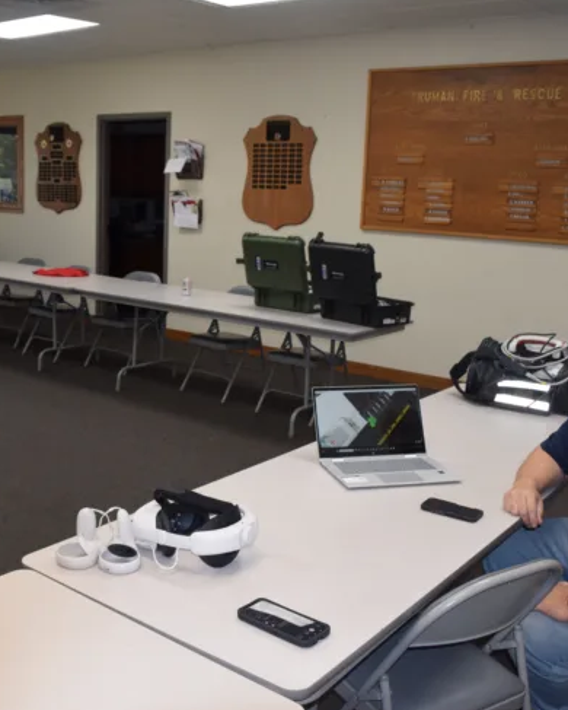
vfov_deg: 46.8
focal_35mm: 39
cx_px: 184
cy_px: 350
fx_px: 819
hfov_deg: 37.8
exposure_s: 1/125
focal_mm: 18
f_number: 5.6
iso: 720
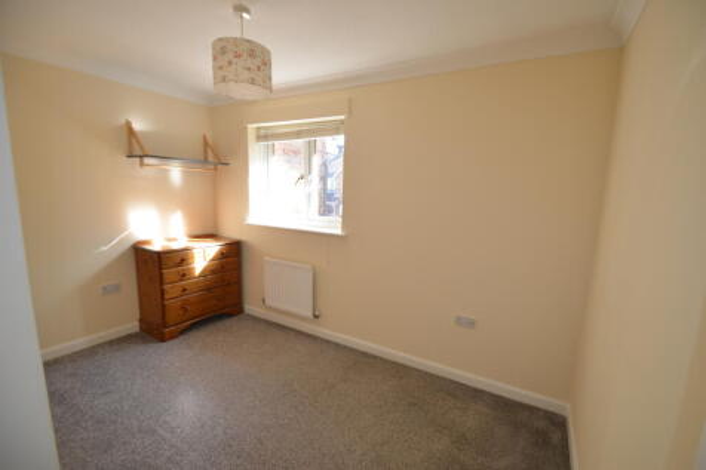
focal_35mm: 15
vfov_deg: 77.3
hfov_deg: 100.4
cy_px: 235
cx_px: 353
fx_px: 294
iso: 400
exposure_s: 1/125
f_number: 3.5
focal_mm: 10
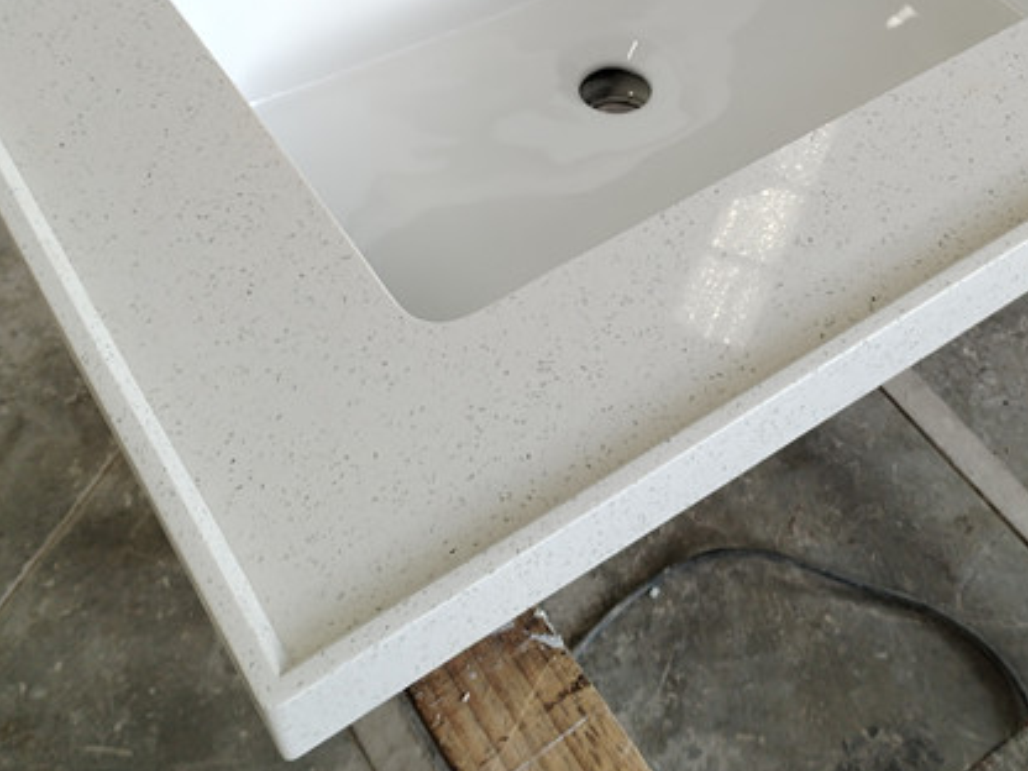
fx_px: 1485
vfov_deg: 28.3
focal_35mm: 50
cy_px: 119
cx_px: 647
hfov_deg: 37.9
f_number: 1.8
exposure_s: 1/50
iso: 177
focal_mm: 4.25
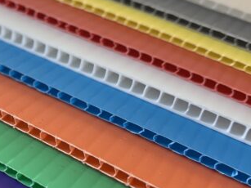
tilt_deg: -31.9
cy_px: 128
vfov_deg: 24.7
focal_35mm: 59
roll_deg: -10.9
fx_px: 428
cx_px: 32
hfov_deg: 31.4
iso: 50
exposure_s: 1/50
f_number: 1.8
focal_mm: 4.25
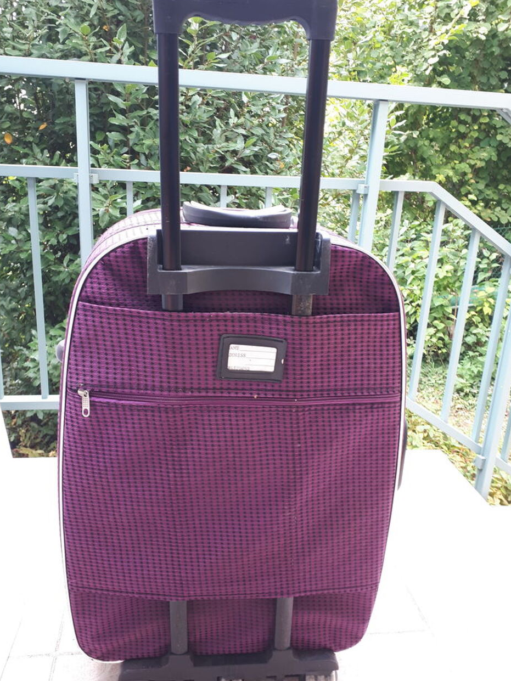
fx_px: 571
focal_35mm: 29
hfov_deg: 48.2
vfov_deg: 61.7
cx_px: 240
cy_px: 344
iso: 50
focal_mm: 3.6
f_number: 1.9
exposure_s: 1/50
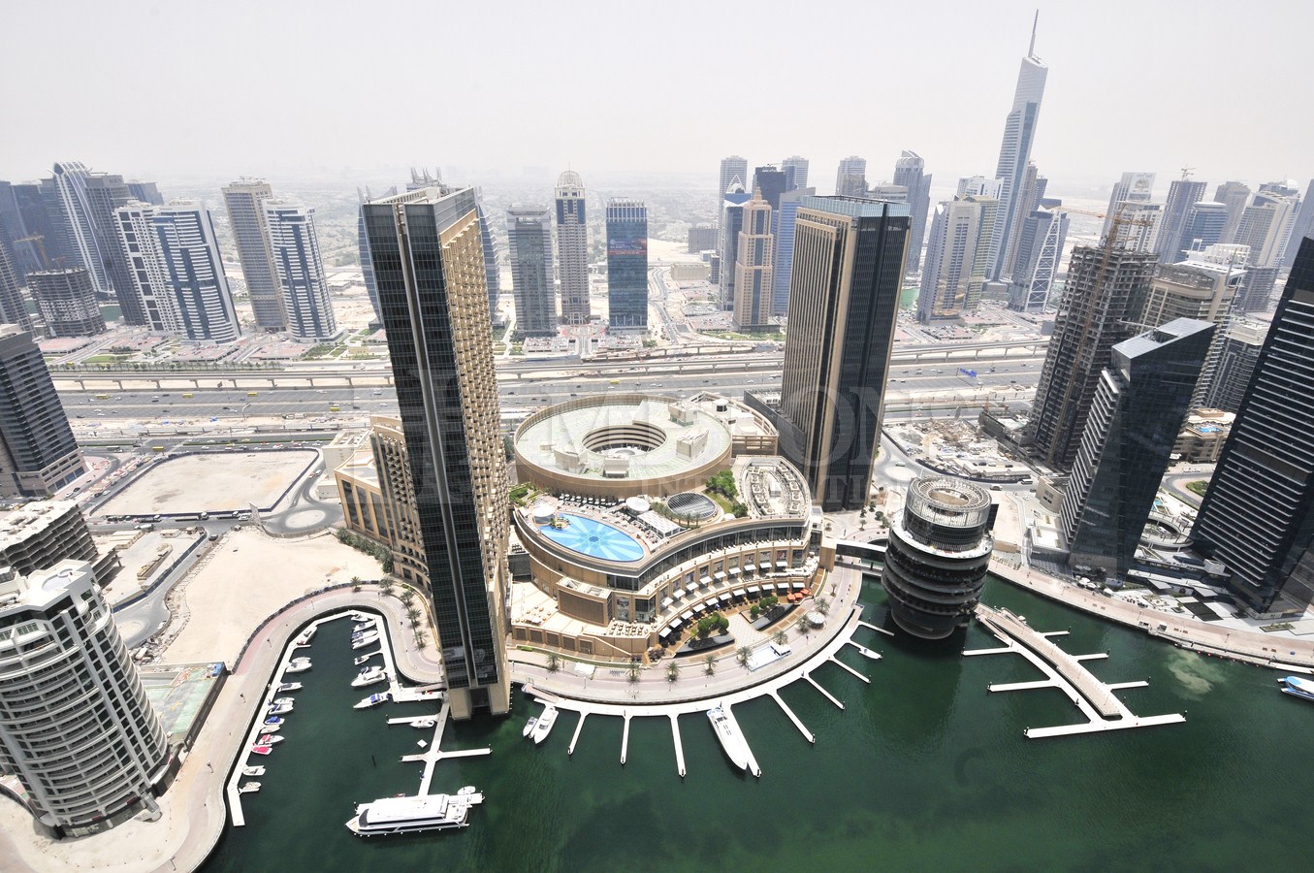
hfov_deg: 95.0
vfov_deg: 71.9
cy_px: 436
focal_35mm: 16
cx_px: 657
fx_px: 602
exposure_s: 1/500
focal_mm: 11
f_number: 11
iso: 200
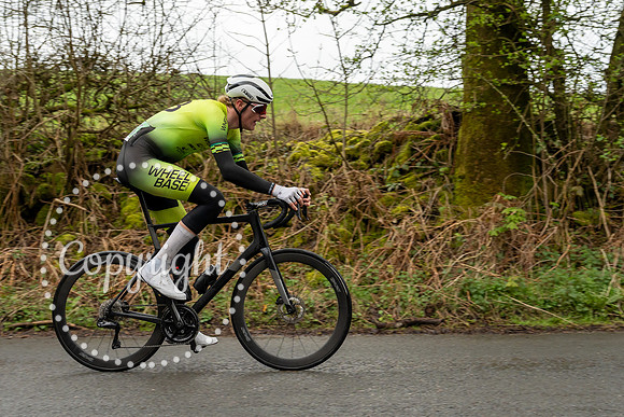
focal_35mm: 50
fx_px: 866
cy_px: 183
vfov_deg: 27.0
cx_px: 318
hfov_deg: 39.6
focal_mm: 33
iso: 640
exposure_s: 1/800
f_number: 4
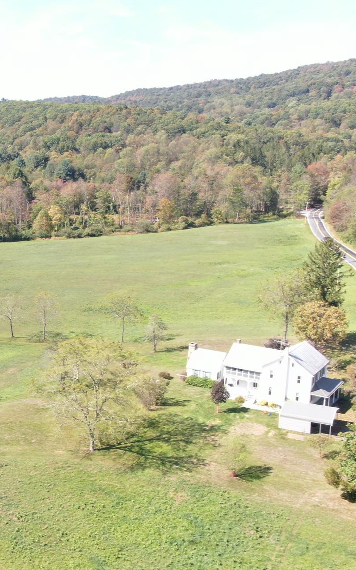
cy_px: 330
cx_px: 19
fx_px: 683
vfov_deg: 45.1
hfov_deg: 27.9
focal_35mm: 44
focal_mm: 4.58
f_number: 2.9
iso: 100
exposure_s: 1/320
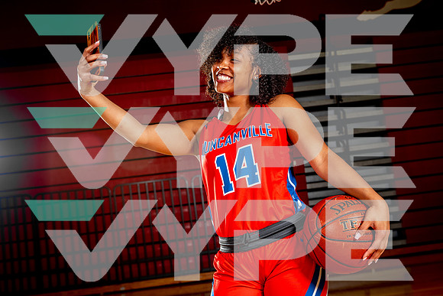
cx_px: 222
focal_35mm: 46
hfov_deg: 42.7
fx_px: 566
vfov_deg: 29.3
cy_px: 148
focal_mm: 46
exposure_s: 1/125
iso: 100
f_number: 5.6
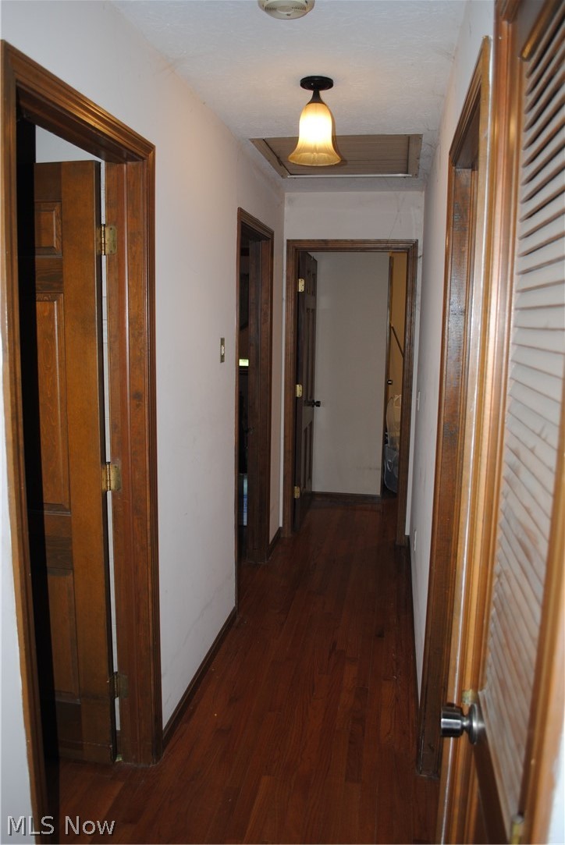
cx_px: 282
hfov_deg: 48.0
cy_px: 422
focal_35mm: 27
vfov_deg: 67.3
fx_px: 634
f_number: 3.5
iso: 200
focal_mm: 18
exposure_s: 1/60
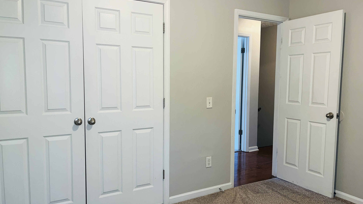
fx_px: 279
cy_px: 107
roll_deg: -0.3
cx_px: 185
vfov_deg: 40.2
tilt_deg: -5.5
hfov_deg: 66.1
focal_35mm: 29
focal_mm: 5.1
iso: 50
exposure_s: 1/30
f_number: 1.6
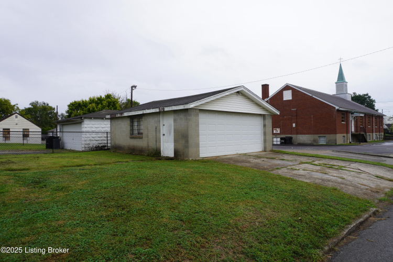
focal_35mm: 24
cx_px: 196
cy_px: 131
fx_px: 262
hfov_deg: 73.7
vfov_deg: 53.1
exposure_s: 1/125
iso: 100
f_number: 8
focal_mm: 16
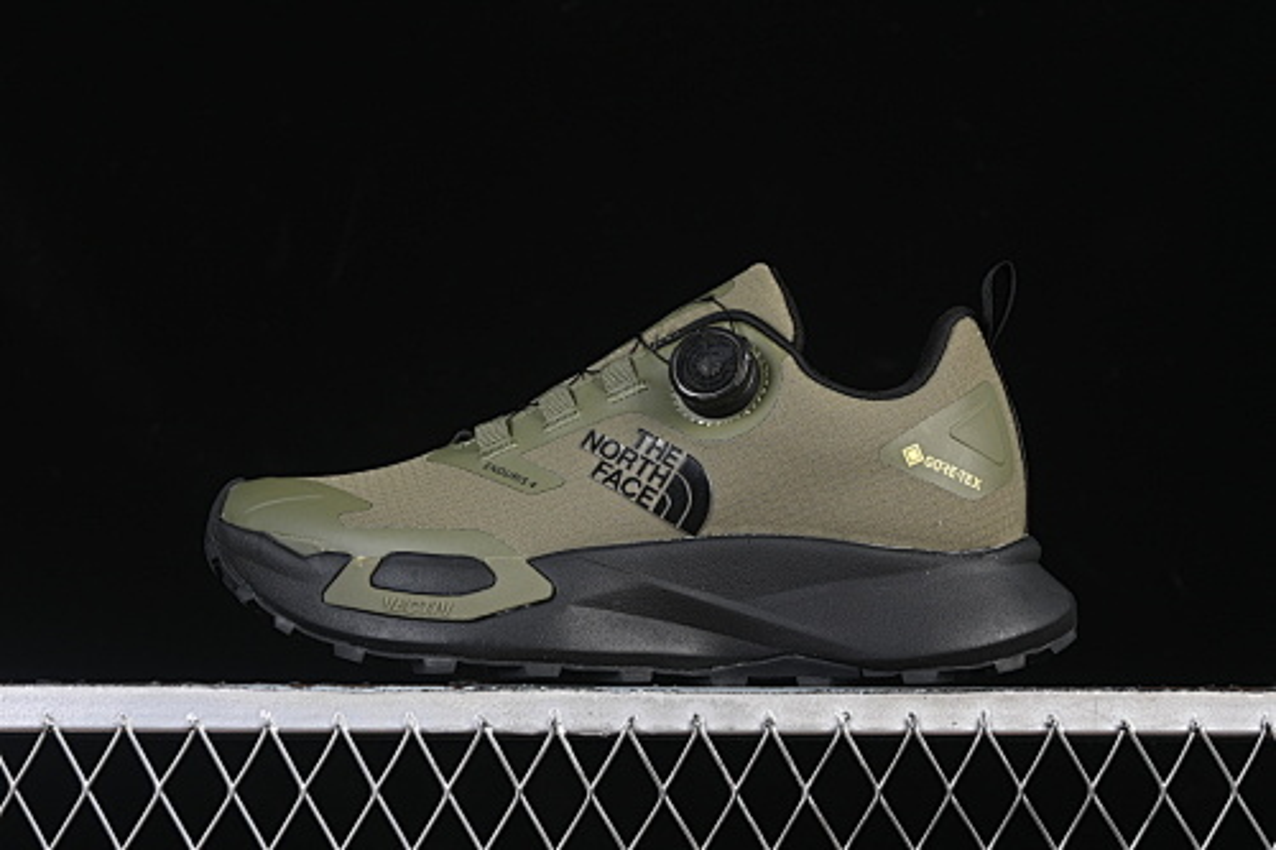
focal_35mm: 75
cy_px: 425
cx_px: 638
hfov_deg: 27.0
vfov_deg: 18.2
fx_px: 2657
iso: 160
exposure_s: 1/60
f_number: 6.3
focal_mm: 50
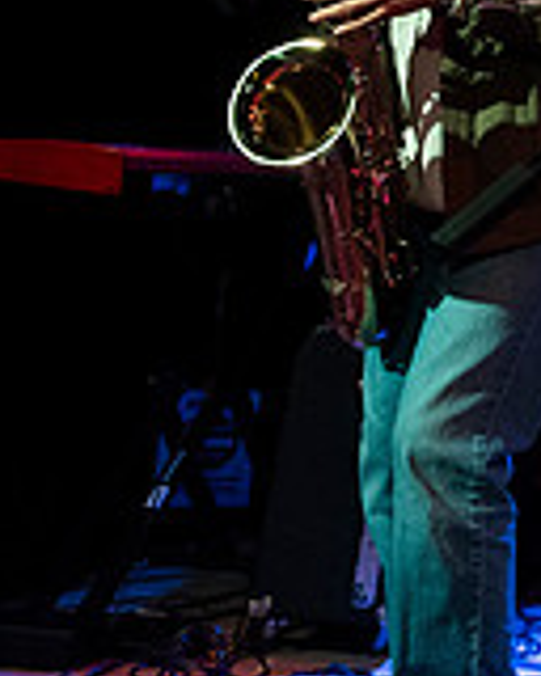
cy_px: -78
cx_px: 1171
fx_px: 2182
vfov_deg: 17.0
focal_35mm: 109
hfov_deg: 12.1
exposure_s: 1/200
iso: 2000
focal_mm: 32
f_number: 3.2
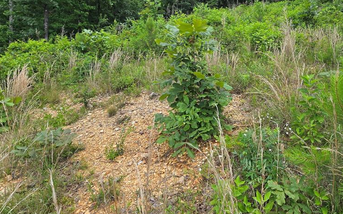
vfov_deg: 60.6
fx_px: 178
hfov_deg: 86.5
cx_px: 211
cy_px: 71
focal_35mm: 19
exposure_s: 1/1542
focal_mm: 2.2
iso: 50
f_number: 2.2
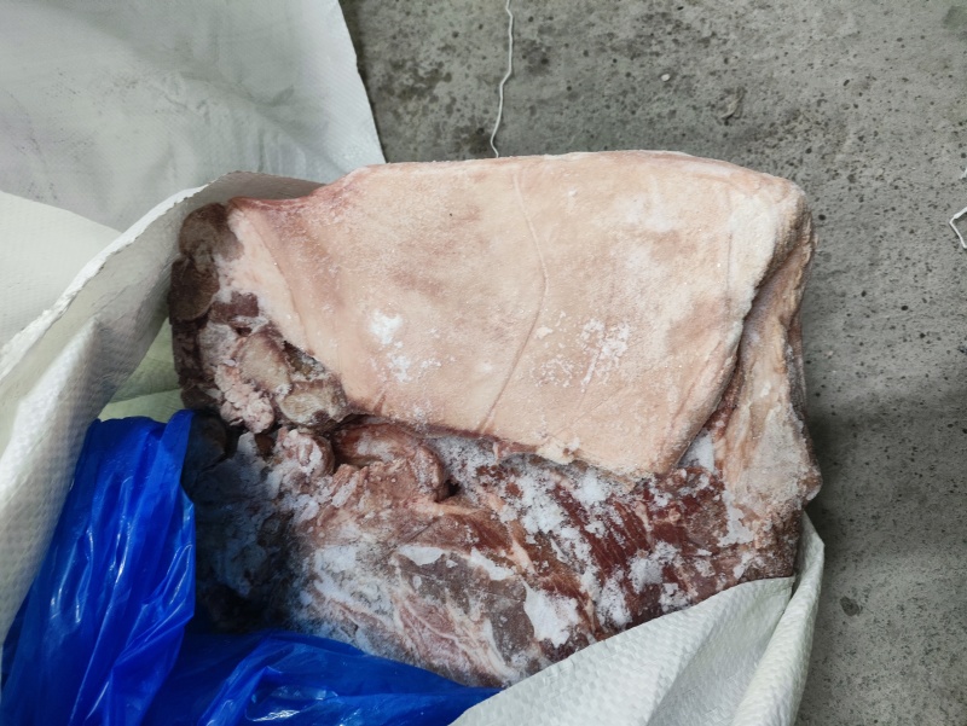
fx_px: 699
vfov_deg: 54.9
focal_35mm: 25
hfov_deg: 69.4
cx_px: 484
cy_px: 363
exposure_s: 1/30
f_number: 1.79
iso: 516
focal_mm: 4.71
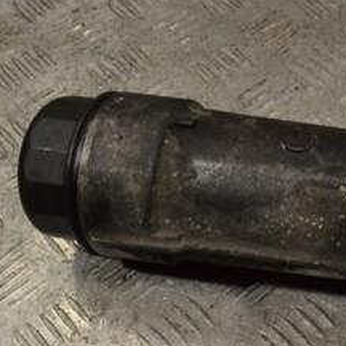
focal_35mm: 78
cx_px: 413
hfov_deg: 20.7
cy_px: 213
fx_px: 882
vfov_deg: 22.2
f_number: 10
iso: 3200
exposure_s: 1/400
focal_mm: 22
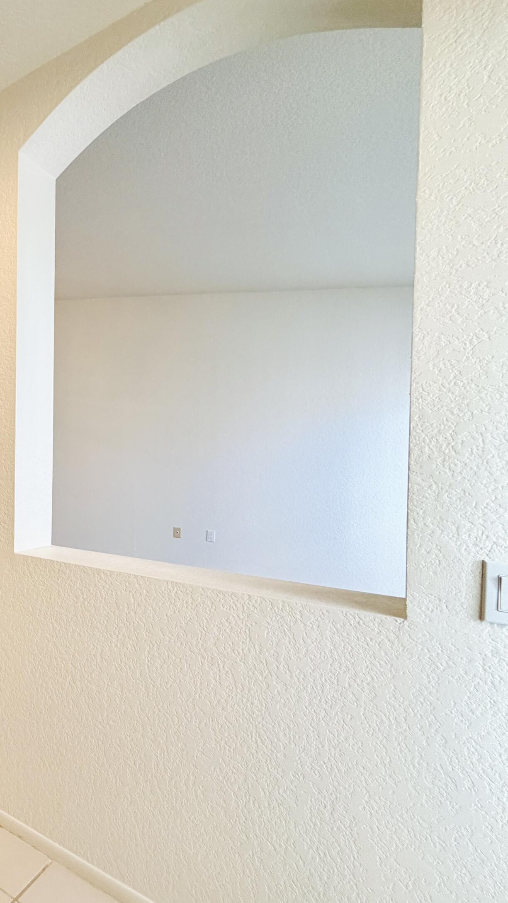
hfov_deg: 39.5
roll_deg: -0.9
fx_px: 503
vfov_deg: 83.8
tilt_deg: +1.7
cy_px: 448
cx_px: -94
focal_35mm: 21
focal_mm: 2.22
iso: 200
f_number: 2.2
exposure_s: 1/120
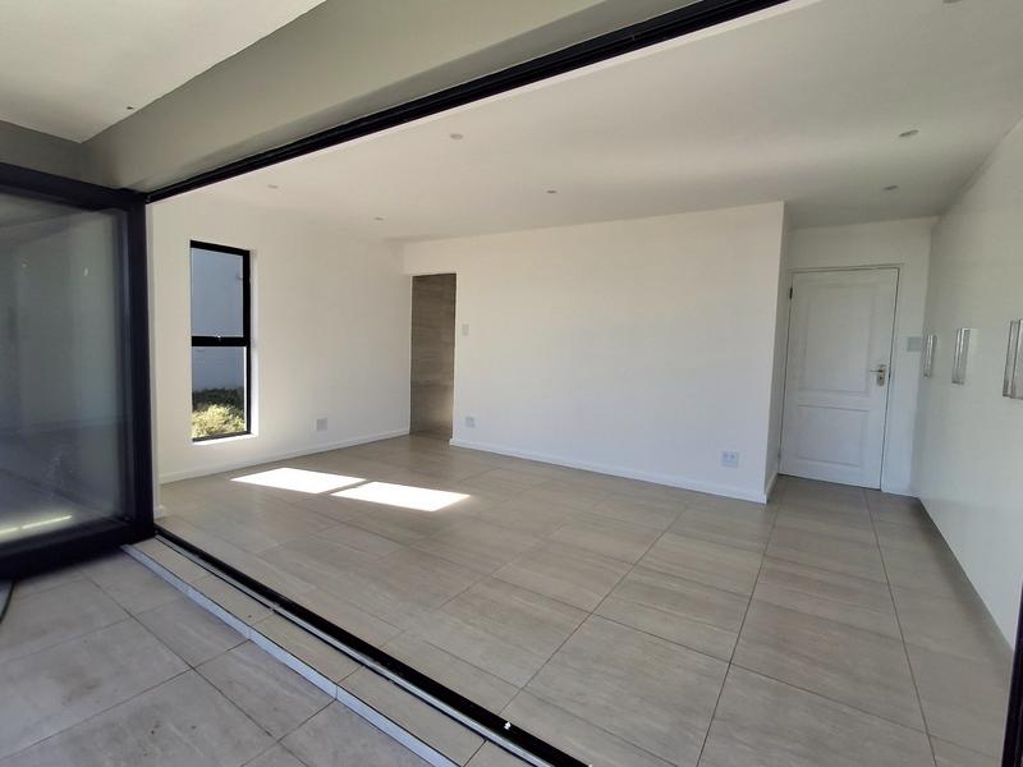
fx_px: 473
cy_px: 384
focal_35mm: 16
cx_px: 512
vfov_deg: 78.1
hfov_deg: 94.5
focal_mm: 1.64
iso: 40
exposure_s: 1/400
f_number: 2.2
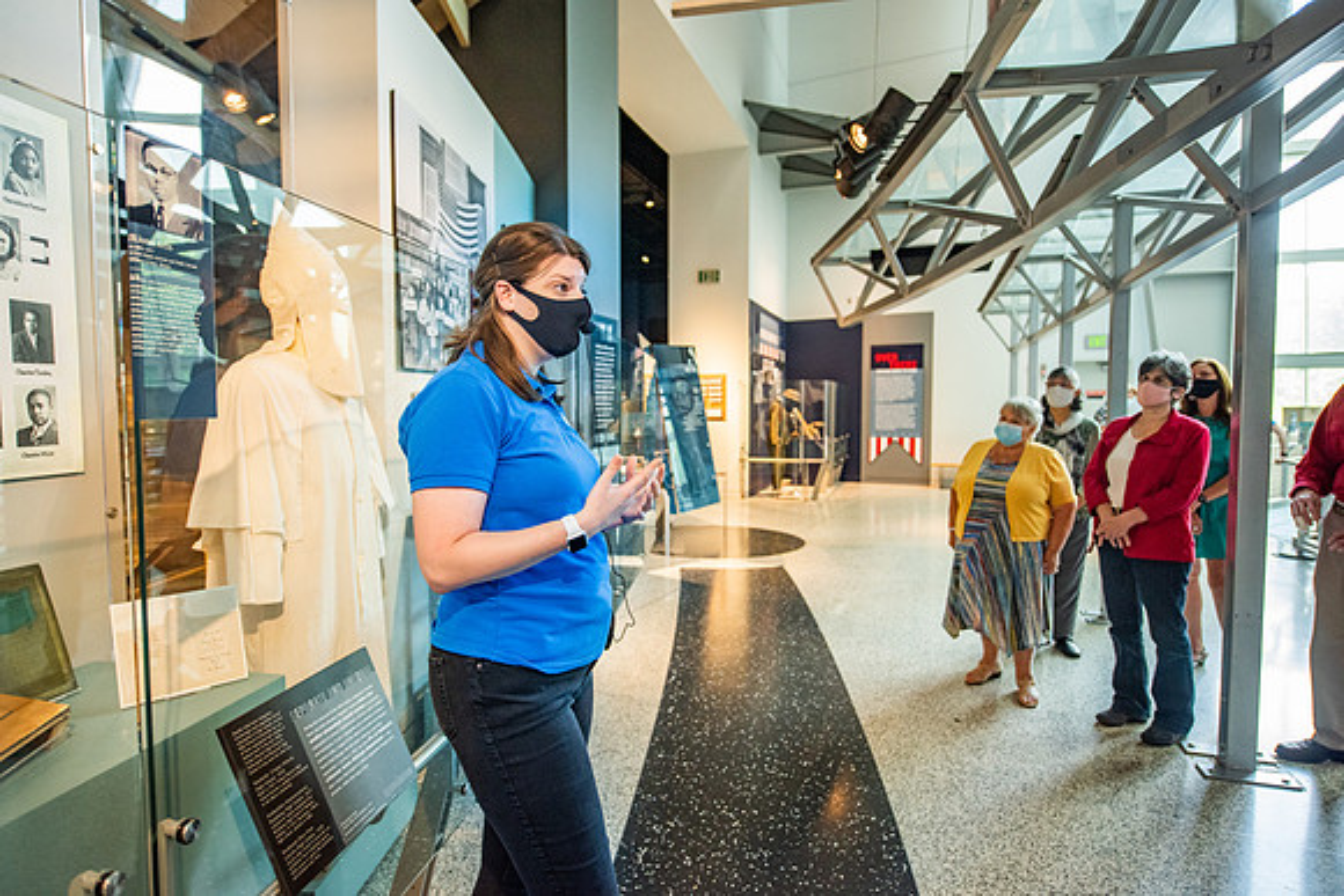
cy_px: 448
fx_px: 717
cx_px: 668
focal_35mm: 19
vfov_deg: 64.0
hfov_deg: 86.3
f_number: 2.8
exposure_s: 1/160
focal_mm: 19
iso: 1600
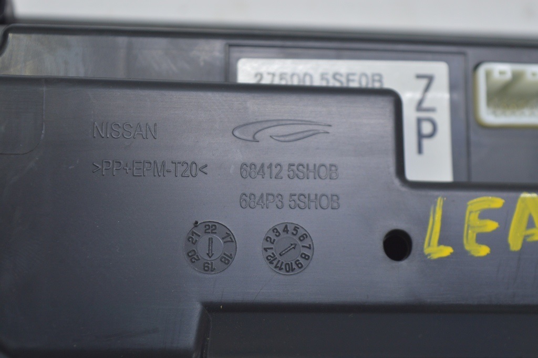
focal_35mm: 82
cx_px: 269
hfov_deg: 24.6
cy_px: 179
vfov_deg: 16.5
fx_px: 1232
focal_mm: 55
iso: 400
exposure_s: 1/25
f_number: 5.6
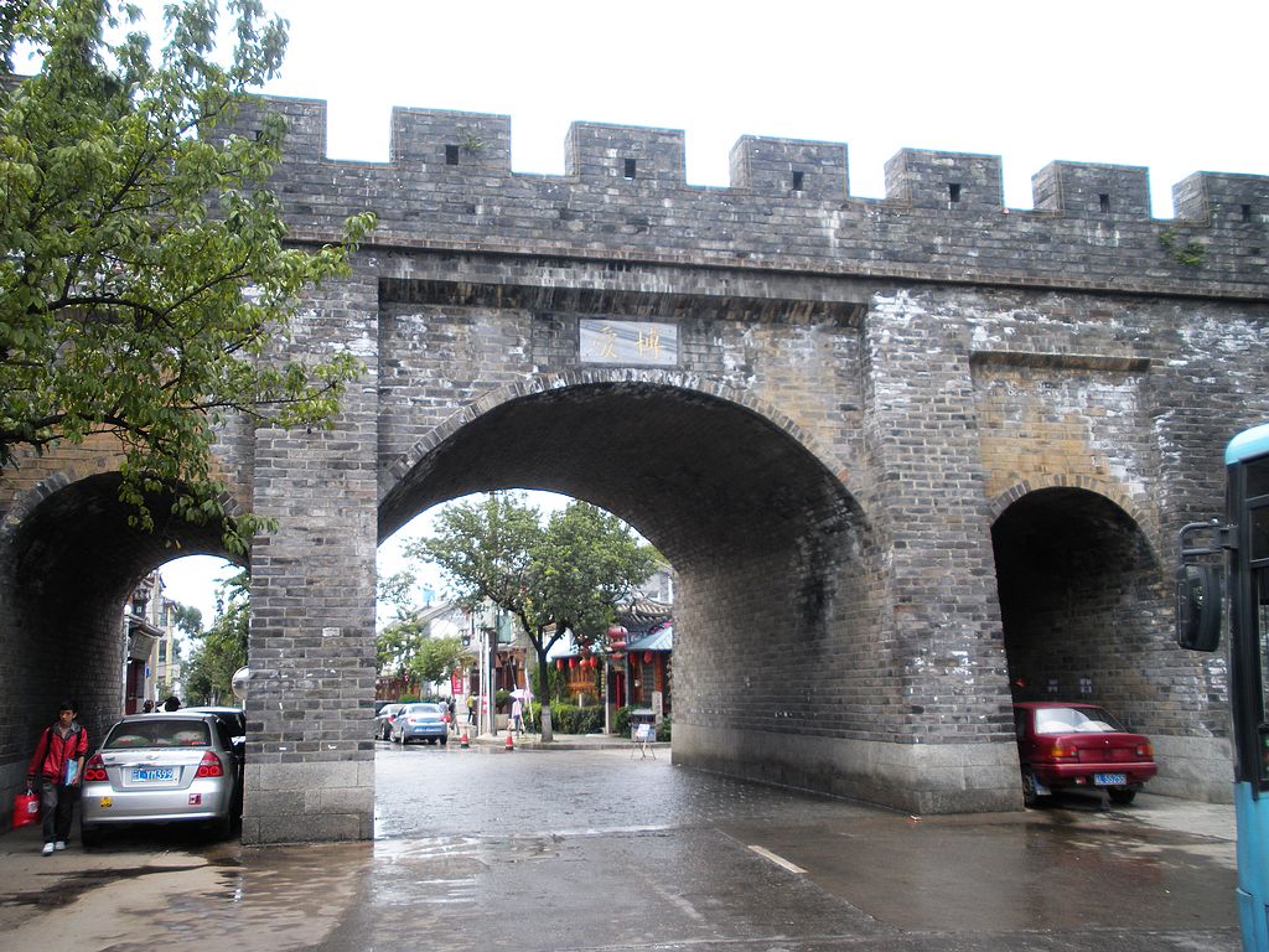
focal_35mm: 36
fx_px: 1320
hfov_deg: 51.4
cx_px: 634
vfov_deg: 39.7
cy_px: 476
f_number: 3.5
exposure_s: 1/136
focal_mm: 6.3
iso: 64
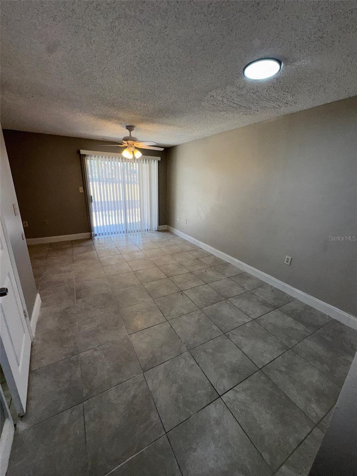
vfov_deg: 102.1
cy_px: 238
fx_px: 193
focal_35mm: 14
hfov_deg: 85.7
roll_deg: -1.6
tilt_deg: -16.4
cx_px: 178
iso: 40
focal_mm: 2.22
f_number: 2.2
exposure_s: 1/122
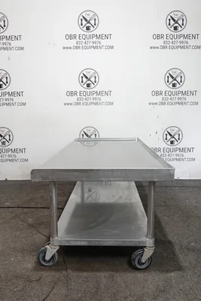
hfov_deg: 40.0
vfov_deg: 57.2
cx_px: 100
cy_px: 150
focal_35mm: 33
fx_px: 276
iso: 800
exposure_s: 1/40
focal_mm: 12.25
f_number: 3.5
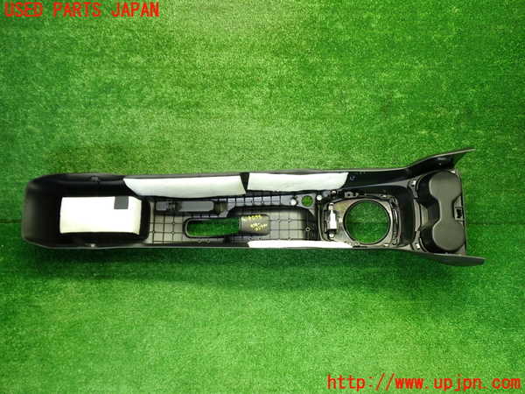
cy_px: 197
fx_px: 455
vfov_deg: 46.8
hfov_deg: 60.0
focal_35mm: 30
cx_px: 262
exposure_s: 1/30
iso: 200
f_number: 2.3
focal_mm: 5.4
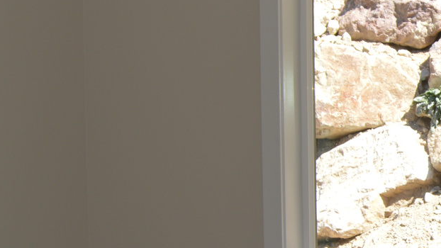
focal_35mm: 93
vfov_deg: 13.0
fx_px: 1088
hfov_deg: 21.3
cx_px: 525
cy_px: 169
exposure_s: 1/200
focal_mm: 18
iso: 100
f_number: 5
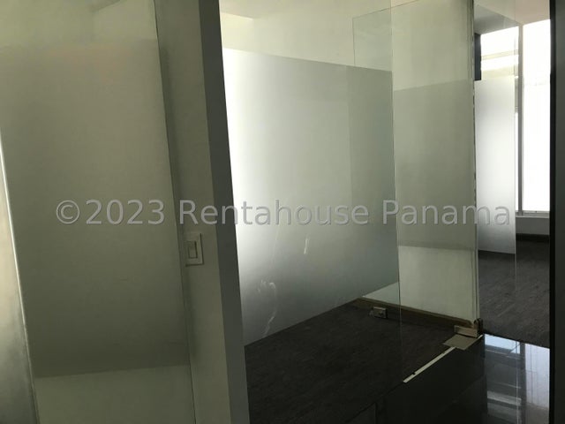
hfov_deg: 63.4
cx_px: 282
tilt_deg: -6.3
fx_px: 457
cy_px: 212
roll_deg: +3.5
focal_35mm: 28
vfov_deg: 49.7
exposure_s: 1/24
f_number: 1.8
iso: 40
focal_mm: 3.99
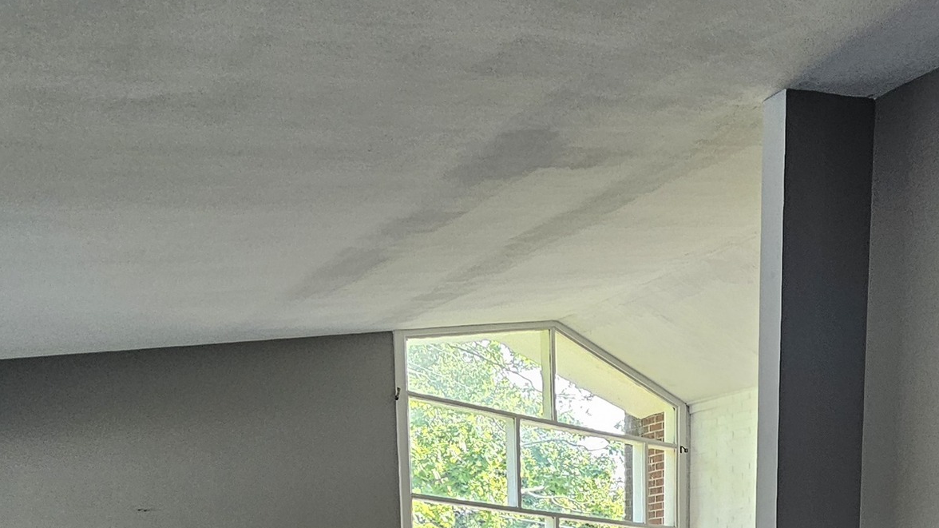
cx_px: 854
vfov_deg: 24.2
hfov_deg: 48.1
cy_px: 815
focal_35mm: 37
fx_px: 921
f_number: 2.2
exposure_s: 1/70.8
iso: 100
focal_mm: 2.2
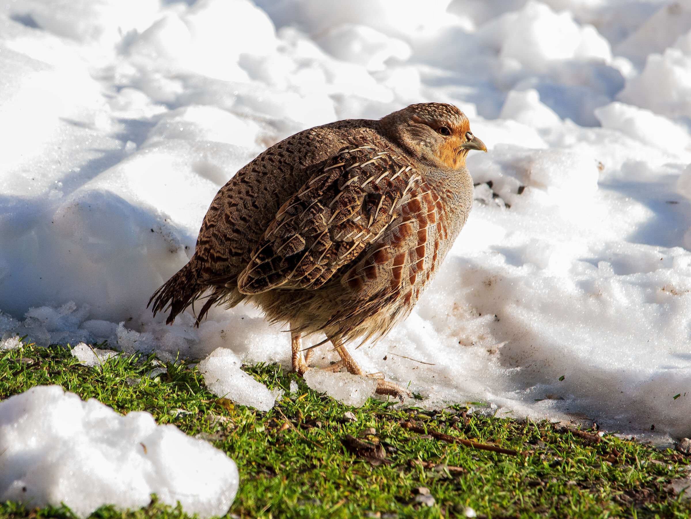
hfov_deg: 4.3
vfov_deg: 3.2
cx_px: 346
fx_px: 9226
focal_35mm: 462
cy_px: 260
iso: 200
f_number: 8
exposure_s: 1/125
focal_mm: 231
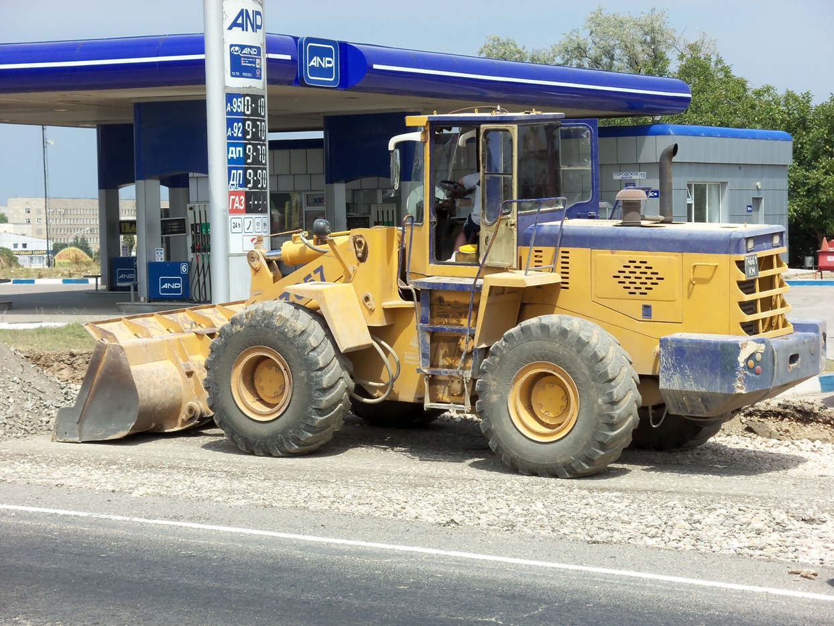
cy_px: 313
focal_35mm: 103
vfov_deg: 14.4
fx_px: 2482
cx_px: 417
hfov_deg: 19.1
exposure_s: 1/500
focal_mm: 18.5
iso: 80
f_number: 4.4
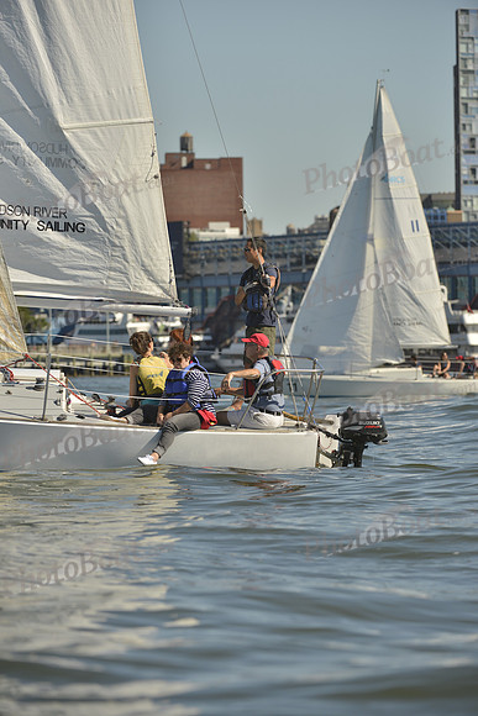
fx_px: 4379
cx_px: 239
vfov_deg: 9.4
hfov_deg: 6.2
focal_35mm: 220
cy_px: 358
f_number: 6.3
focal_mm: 220
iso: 200
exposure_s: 1/1250
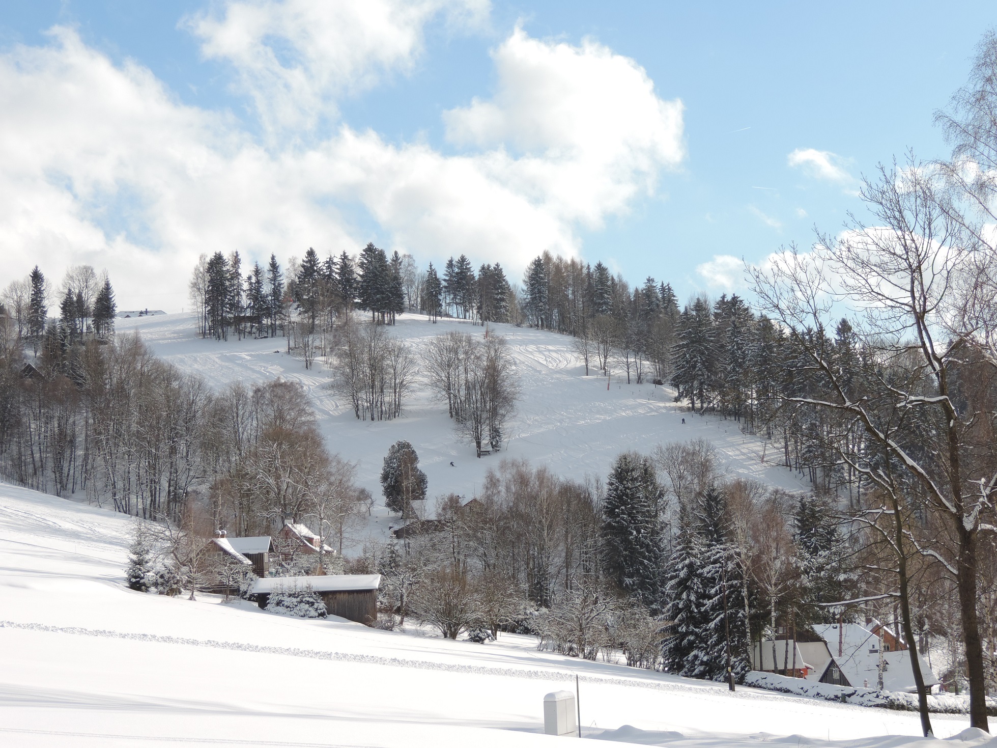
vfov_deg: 21.0
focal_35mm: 70
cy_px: 374
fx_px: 2016
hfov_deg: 27.8
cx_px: 498
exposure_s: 1/800
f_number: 3.9
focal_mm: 12.4
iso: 80
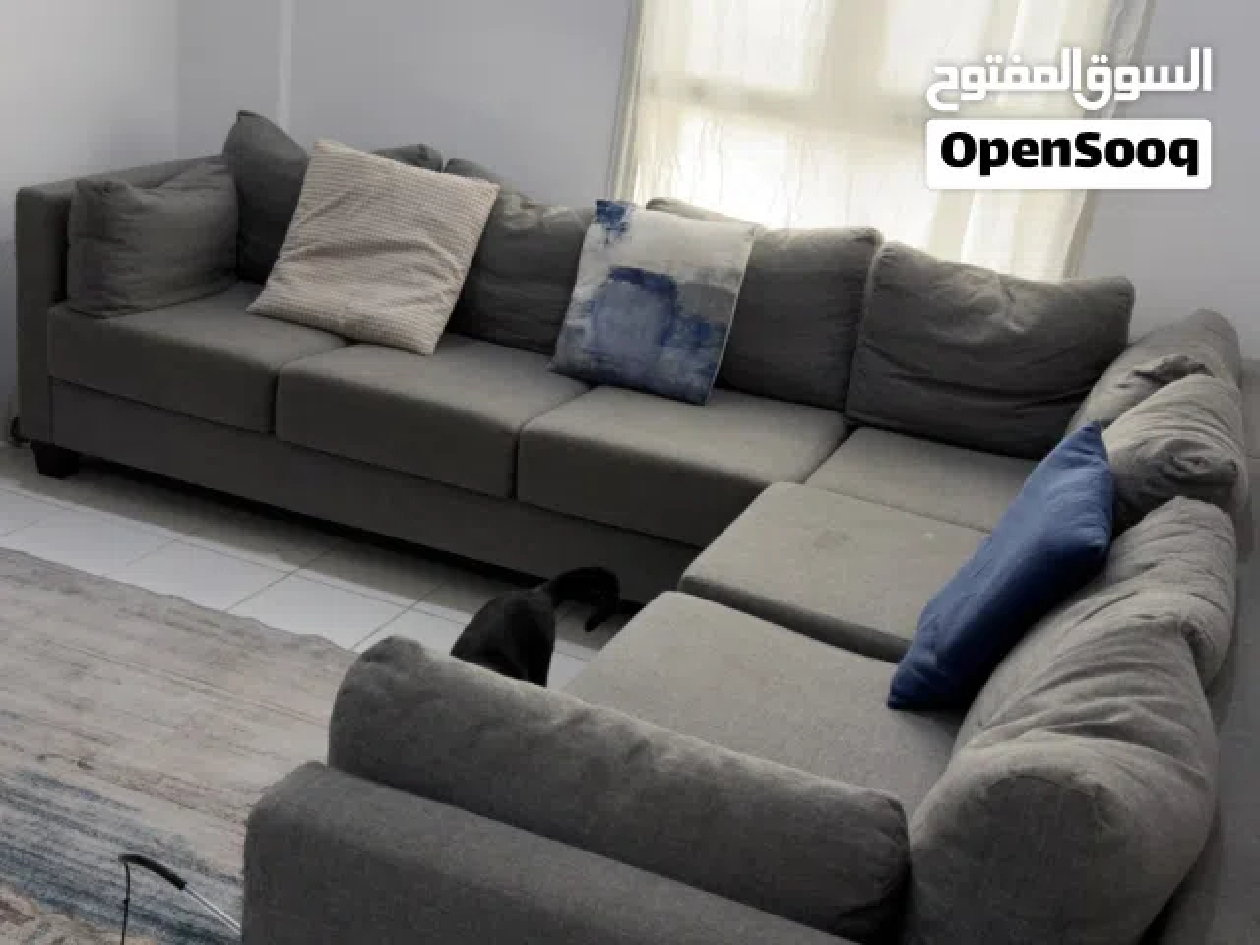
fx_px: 874
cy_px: 472
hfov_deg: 71.6
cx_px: 630
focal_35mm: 24
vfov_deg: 56.8
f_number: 1.78
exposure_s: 1/116
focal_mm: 6.76
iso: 100
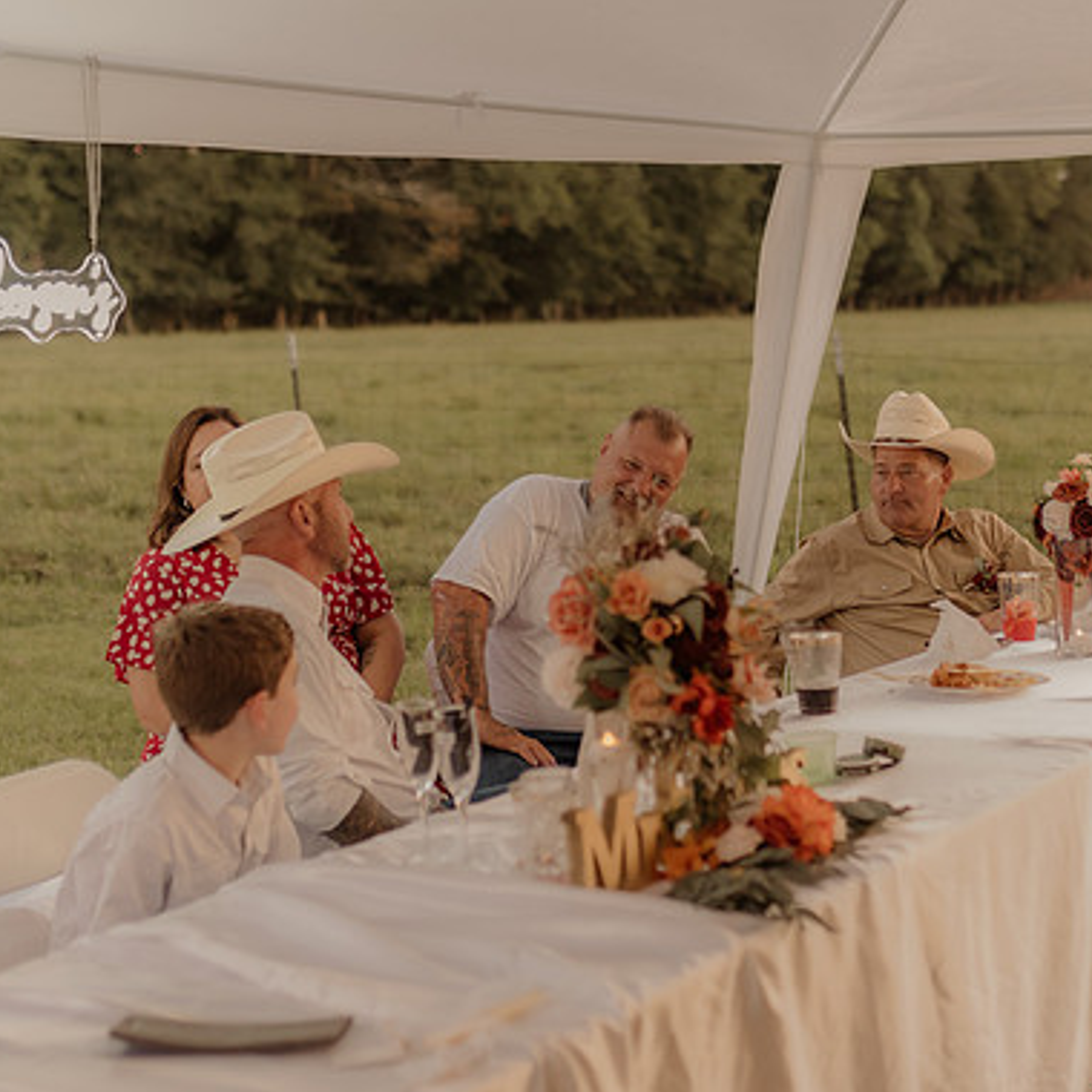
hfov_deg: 24.8
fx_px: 2463
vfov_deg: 25.0
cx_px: 750
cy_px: 552
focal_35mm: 69
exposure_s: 1/200
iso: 500
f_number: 1.4
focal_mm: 35
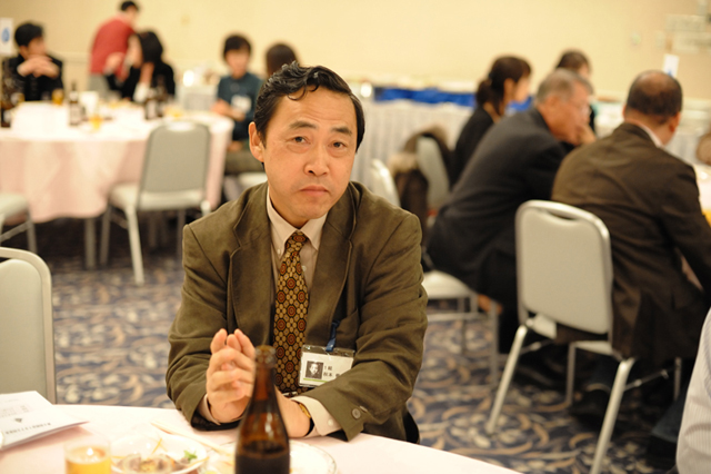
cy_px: 237
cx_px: 356
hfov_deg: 39.6
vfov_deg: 27.0
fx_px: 987
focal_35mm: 50
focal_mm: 50
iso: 2500
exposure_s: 1/100
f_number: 2.8
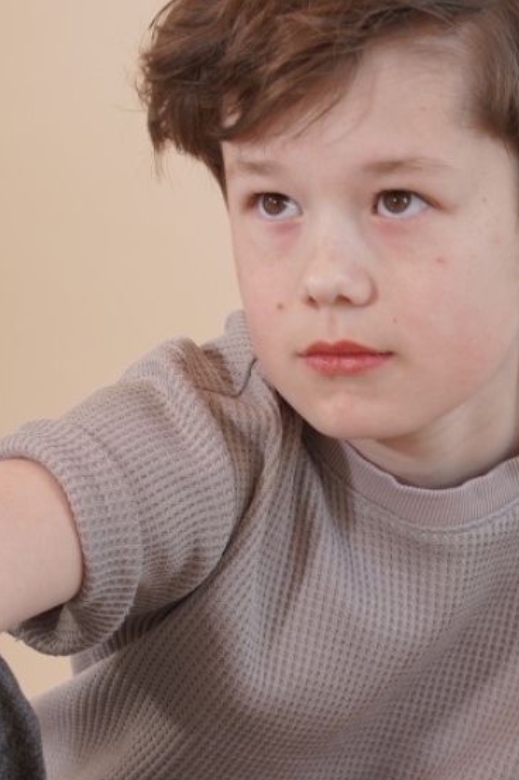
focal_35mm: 166
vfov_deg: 12.3
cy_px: 574
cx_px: 420
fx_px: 3596
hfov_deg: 8.2
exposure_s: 1/160
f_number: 4
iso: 250
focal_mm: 51
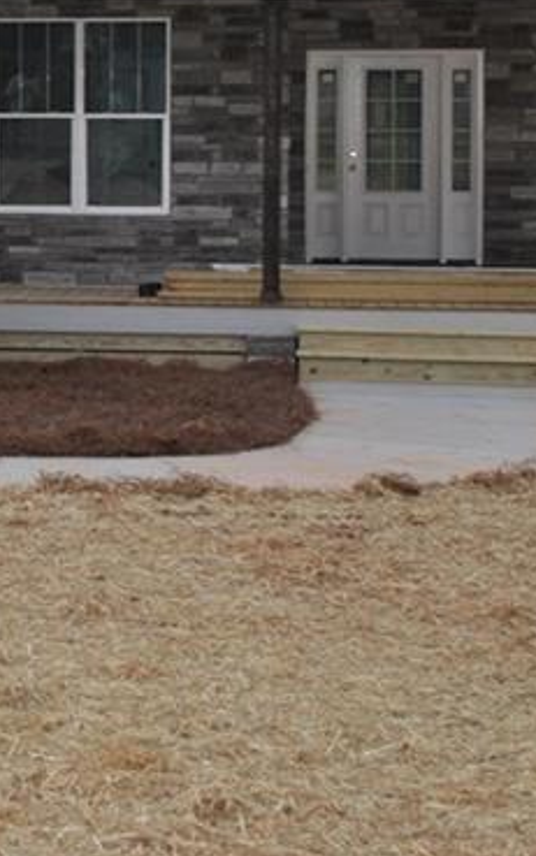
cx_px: -232
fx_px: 2381
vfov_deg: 20.1
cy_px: 138
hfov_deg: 12.3
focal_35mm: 102
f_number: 4
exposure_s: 1/100
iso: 200
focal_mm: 24
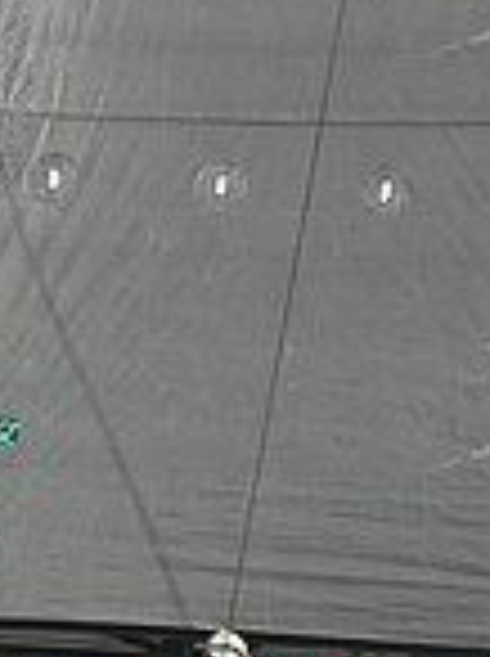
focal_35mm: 536
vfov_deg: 3.7
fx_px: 10146
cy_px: 659
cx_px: 153
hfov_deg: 2.8
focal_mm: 140
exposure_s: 1/1250
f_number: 9
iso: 320
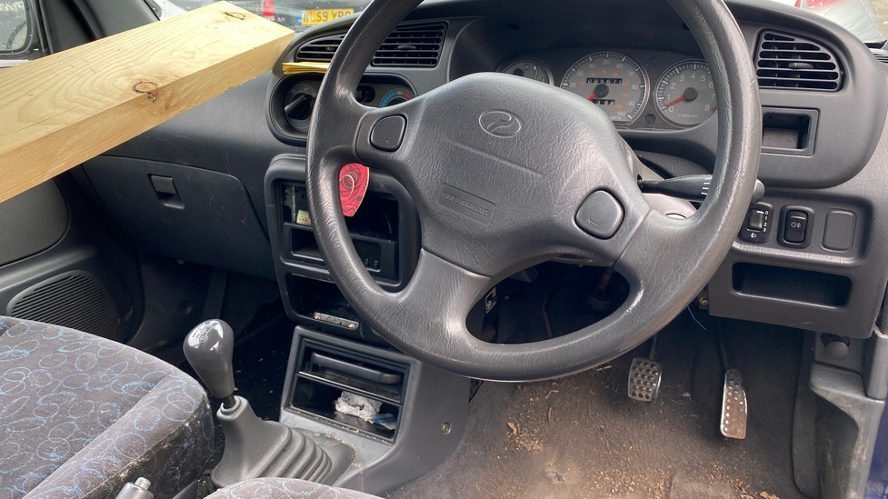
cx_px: 440
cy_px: 195
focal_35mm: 29
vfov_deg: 39.9
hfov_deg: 66.1
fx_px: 683
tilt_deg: -15.3
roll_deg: +2.7
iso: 32
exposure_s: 1/134
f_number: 1.8
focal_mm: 4.25
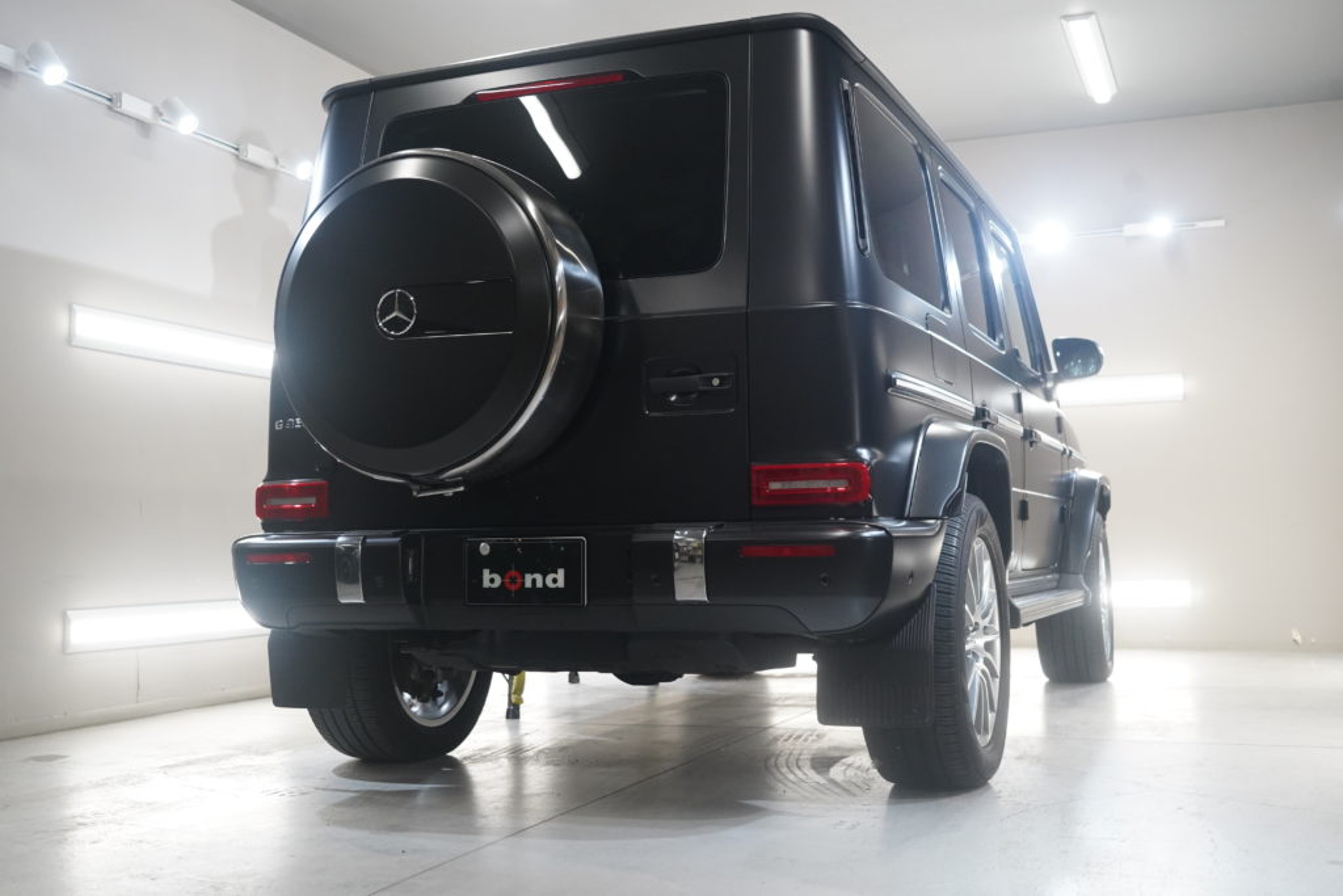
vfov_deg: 33.4
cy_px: 448
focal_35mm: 40
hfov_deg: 48.5
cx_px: 672
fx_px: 1492
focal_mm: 40
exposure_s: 1/160
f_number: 5
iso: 4000
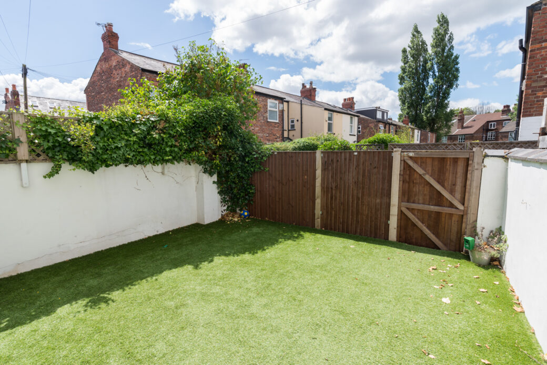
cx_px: 274
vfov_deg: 73.8
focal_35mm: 16
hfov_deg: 96.7
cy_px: 182
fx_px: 243
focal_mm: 16
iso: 100
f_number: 9
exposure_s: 1/125
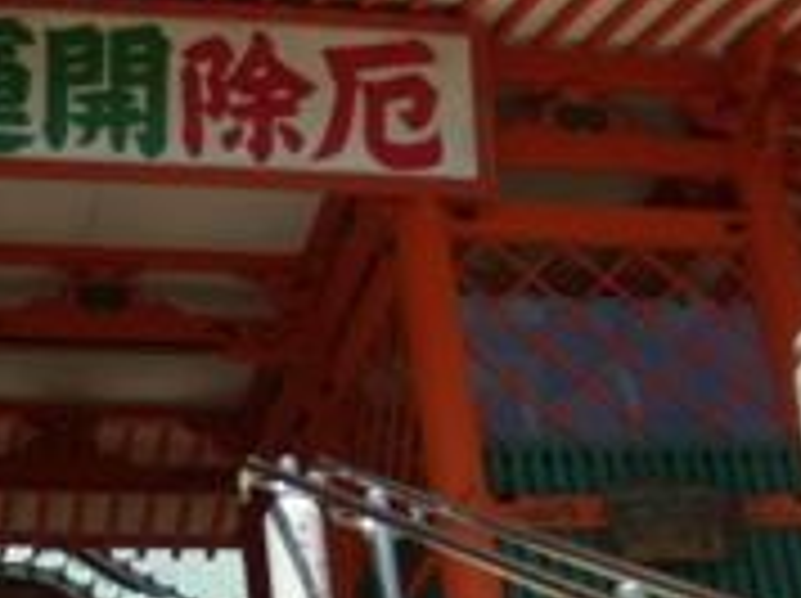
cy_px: 216
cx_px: 248
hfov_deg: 24.0
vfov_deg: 18.1
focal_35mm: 81
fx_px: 1872
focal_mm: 6.4
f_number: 3.6
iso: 80
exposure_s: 1/500
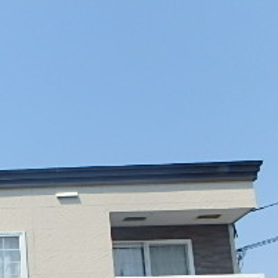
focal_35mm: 59
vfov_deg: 26.1
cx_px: -122
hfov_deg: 23.9
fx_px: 536
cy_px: 329
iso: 125
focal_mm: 3.7
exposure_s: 1/500
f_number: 6
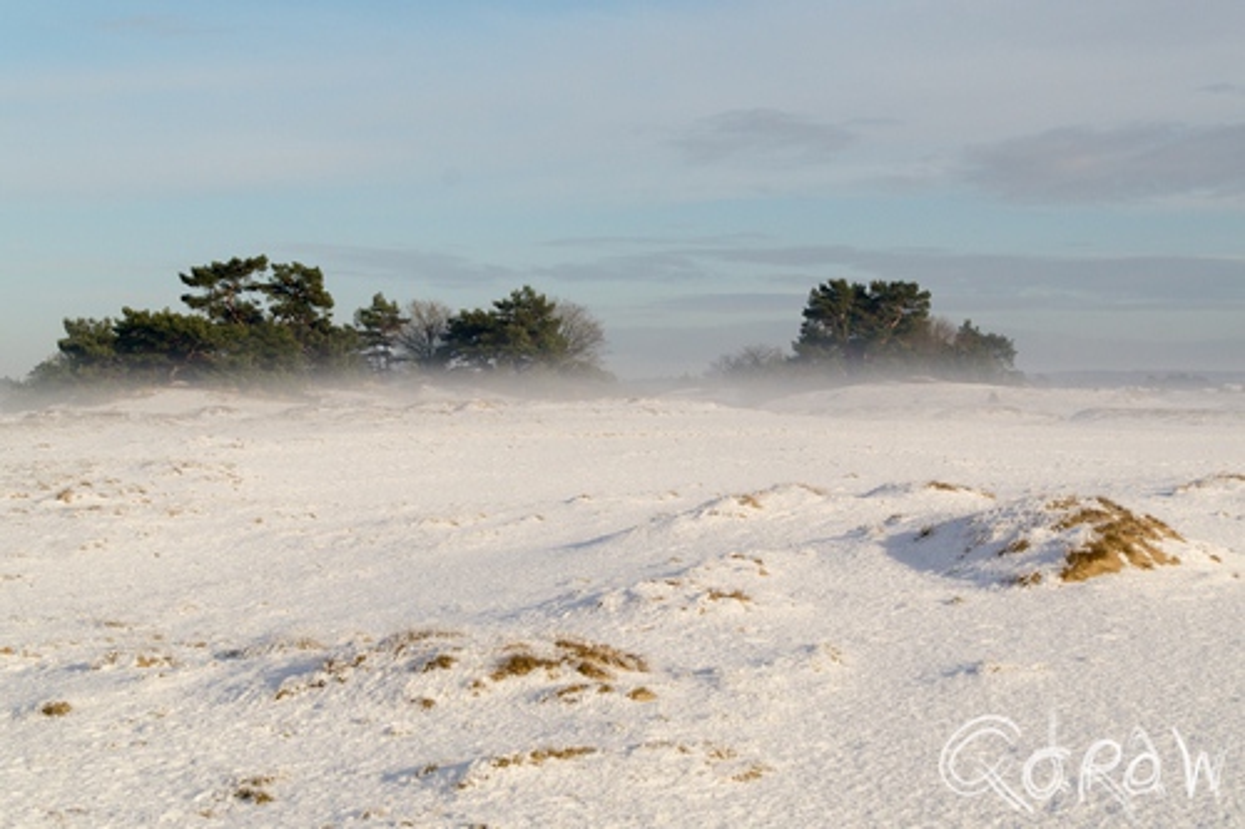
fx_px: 2333
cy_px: 414
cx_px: 622
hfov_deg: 29.9
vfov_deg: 20.1
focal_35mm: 68
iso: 400
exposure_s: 1/1000
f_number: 10
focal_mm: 45
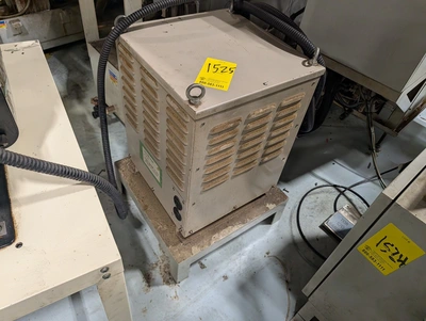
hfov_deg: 71.5
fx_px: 296
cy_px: 160
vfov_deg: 56.9
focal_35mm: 24
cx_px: 213
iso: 781
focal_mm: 6.9
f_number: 1.68
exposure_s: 1/686
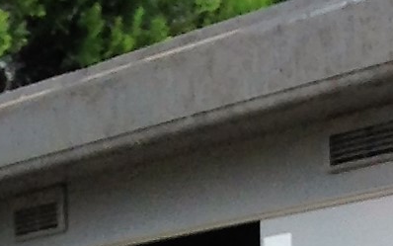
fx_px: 3053
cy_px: 1032
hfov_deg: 7.2
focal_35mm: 285
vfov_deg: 4.2
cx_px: -276
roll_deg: +2.0
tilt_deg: -8.2
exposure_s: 1/463
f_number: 2.4
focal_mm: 4.12
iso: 50
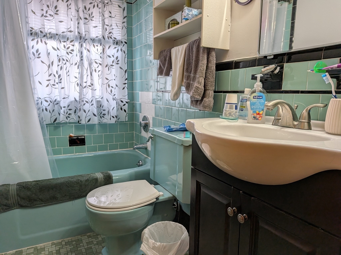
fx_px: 236
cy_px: 128
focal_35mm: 24
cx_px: 170
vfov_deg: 56.8
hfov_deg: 71.6
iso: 23
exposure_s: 1/82.5
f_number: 1.7
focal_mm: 4.53
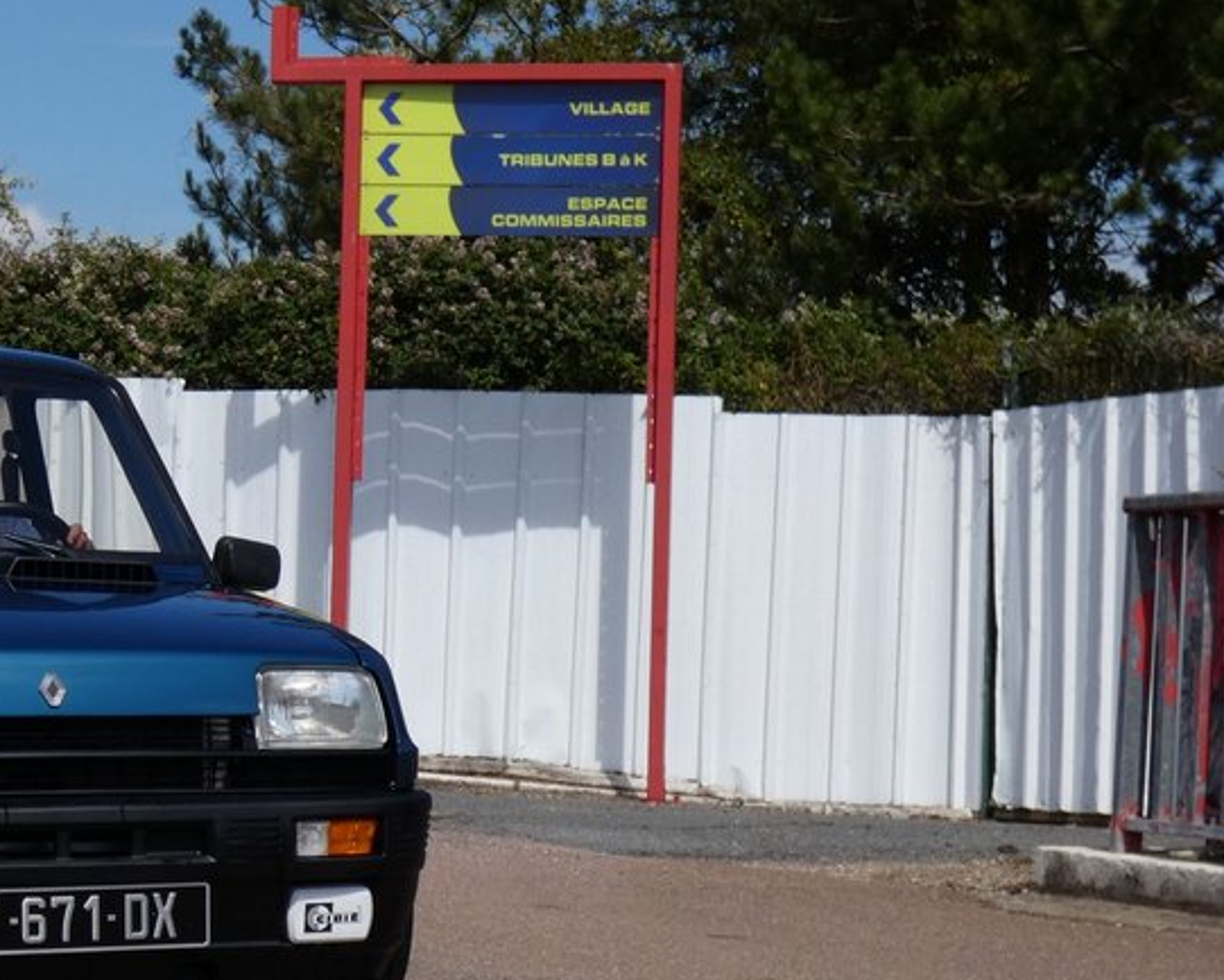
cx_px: 93
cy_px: 742
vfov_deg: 12.6
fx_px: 4420
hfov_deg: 15.6
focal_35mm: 122
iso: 80
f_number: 4.5
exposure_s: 1/1000
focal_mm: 11.9
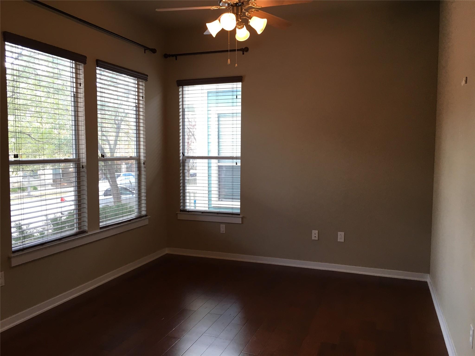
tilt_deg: -4.3
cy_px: 178
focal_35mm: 29
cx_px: 238
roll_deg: -1.0
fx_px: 398
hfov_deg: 61.7
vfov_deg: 48.2
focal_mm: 4.15
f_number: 2.2
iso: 25
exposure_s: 1/30
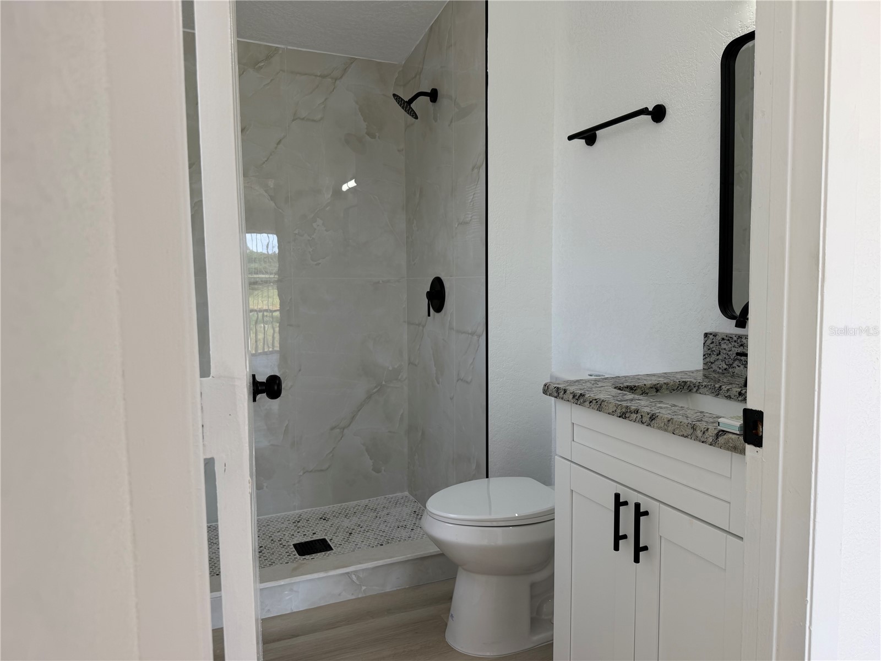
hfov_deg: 71.6
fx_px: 611
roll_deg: +0.5
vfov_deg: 56.8
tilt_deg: -5.0
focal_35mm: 24
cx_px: 440
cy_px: 330
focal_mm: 6.76
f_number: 1.78
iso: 64
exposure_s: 1/160
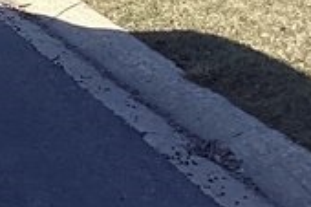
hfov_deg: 9.4
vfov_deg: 6.9
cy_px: -154
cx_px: -445
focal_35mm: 194
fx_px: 1674
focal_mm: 3.3
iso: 25
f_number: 2.4
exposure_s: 1/1314
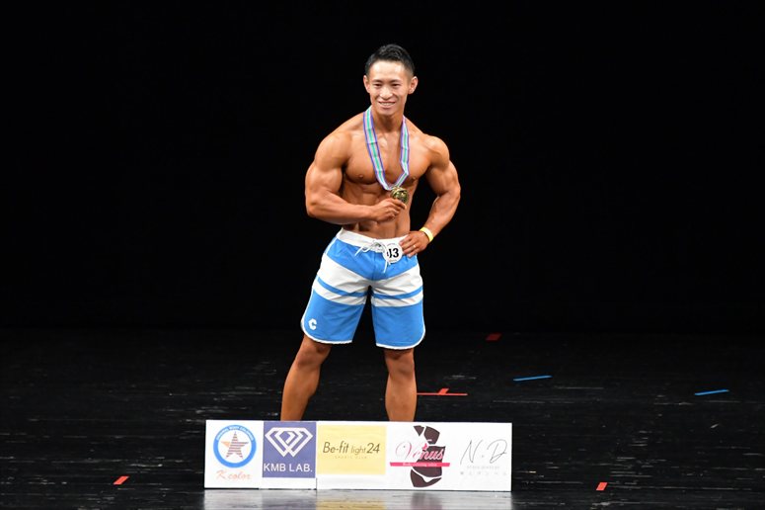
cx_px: 382
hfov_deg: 6.9
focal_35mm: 300
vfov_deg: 4.6
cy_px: 255
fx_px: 6372
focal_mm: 200
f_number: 5.6
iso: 3200
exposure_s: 1/400
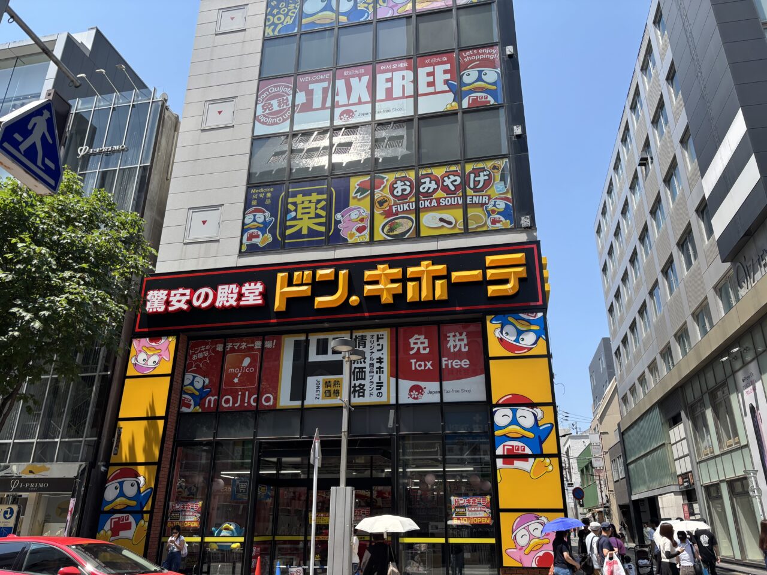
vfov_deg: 53.1
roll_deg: +0.3
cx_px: 384
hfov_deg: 67.3
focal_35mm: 26
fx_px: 576
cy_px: 288
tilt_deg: +22.1
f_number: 1.6
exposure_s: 1/1984
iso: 50
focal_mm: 5.96
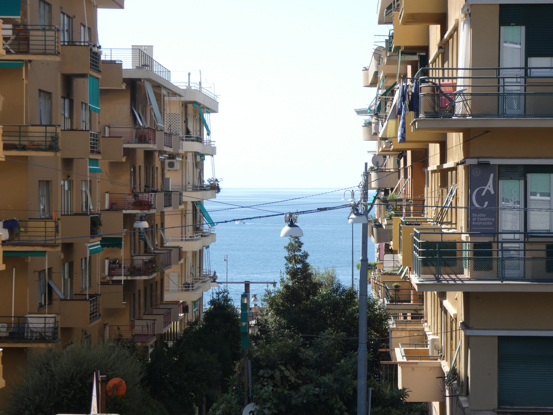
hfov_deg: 13.4
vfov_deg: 10.1
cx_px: 276
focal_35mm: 147
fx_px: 2348
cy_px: 208
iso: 80
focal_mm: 26.3
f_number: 5.4
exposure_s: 1/320
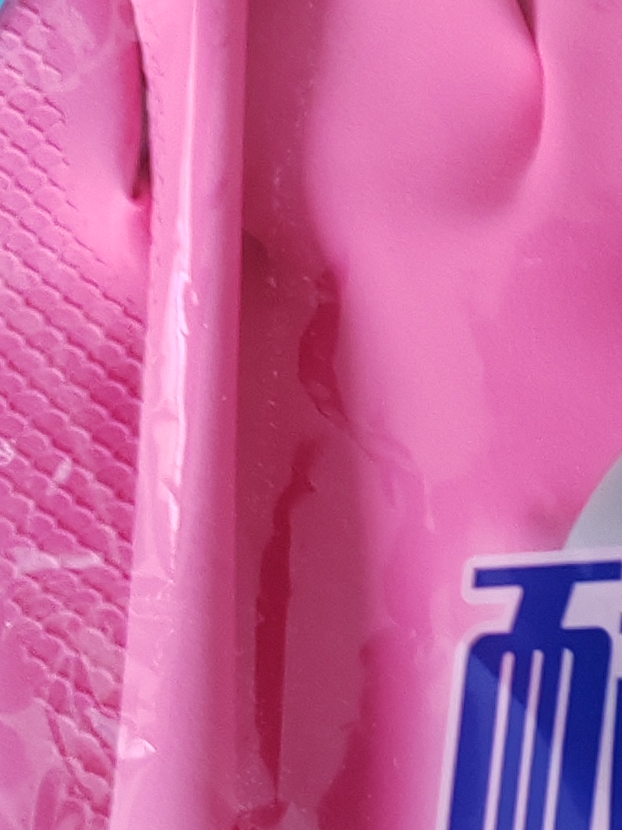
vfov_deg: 18.1
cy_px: 178
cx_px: 625
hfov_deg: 13.5
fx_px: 2587
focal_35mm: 108
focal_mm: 5.52
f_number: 1.9
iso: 1250
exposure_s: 1/50
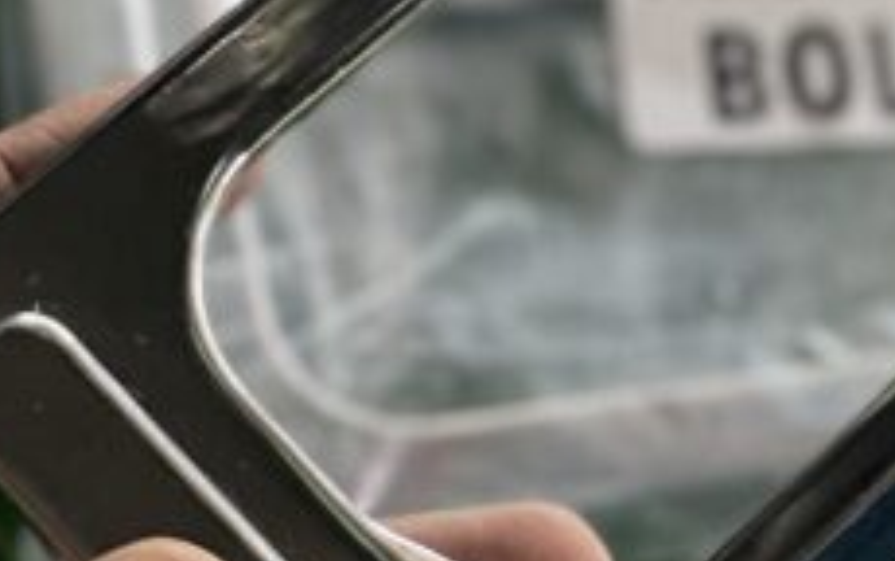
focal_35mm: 192
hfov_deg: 10.8
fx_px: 4685
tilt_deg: -55.0
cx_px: 872
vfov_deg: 6.7
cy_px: -327
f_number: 2
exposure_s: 1/122
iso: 160
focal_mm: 6
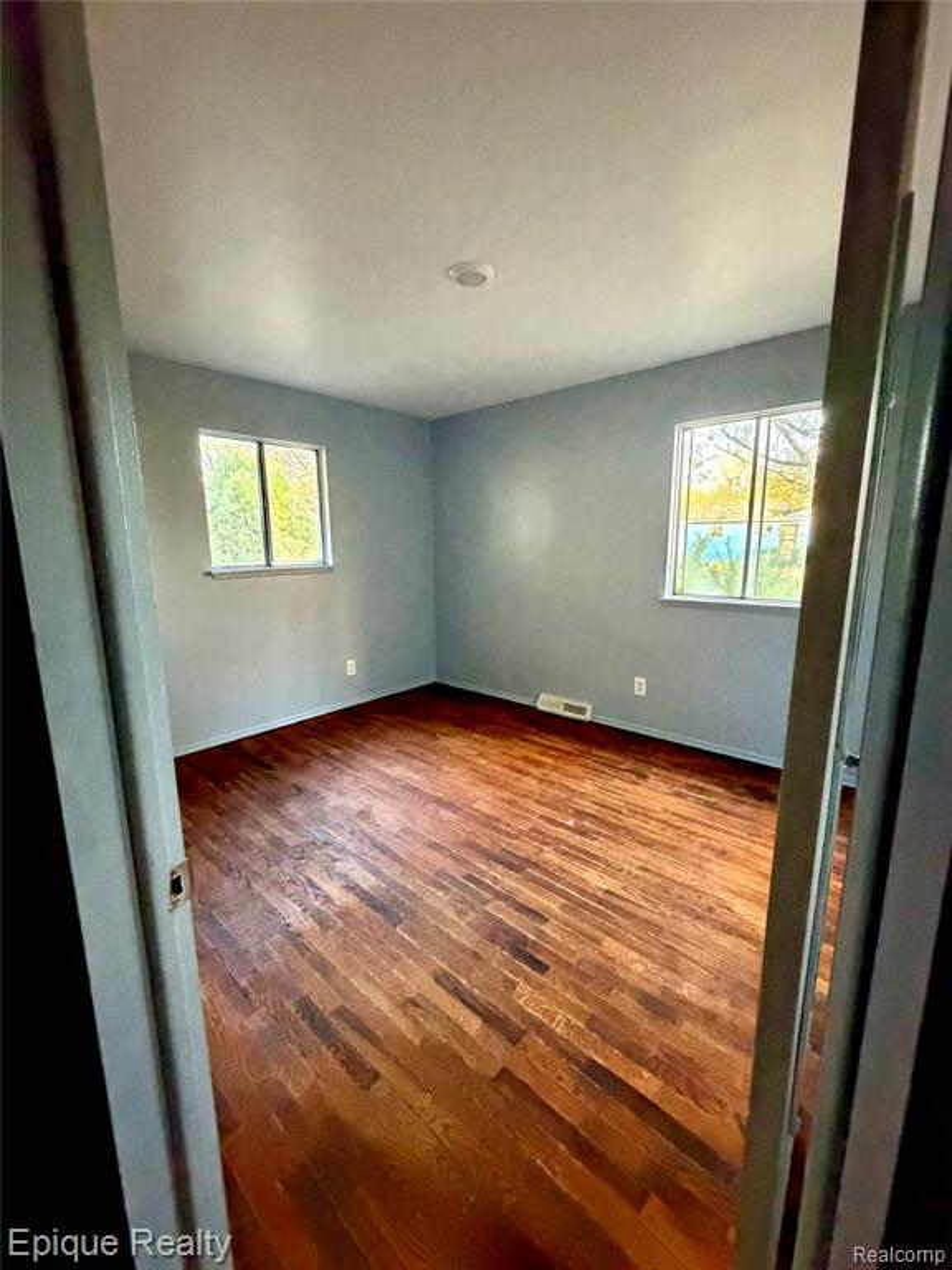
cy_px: 635
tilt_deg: -10.4
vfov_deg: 102.1
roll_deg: +0.7
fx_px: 513
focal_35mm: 14
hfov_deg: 85.7
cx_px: 476
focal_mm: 2.22
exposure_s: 1/60
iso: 1250
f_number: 2.2
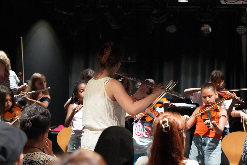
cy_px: 76
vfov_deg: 11.6
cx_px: 158
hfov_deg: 17.3
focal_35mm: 118
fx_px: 810
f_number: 4
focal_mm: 82
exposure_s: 1/160
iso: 10000
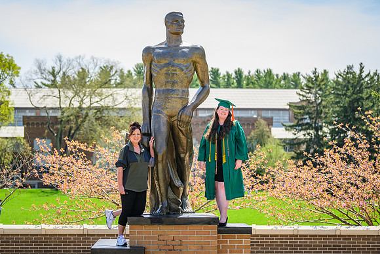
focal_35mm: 91
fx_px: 965
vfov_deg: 15.0
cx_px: 192
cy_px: 127
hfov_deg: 22.3
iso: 400
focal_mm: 90
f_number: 4
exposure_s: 1/2500
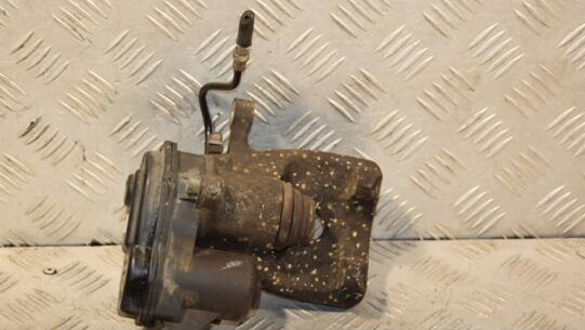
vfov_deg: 12.0
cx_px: 272
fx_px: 1568
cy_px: 202
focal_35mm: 101
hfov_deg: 21.1
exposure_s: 1/200
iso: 800
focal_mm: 58
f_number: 5
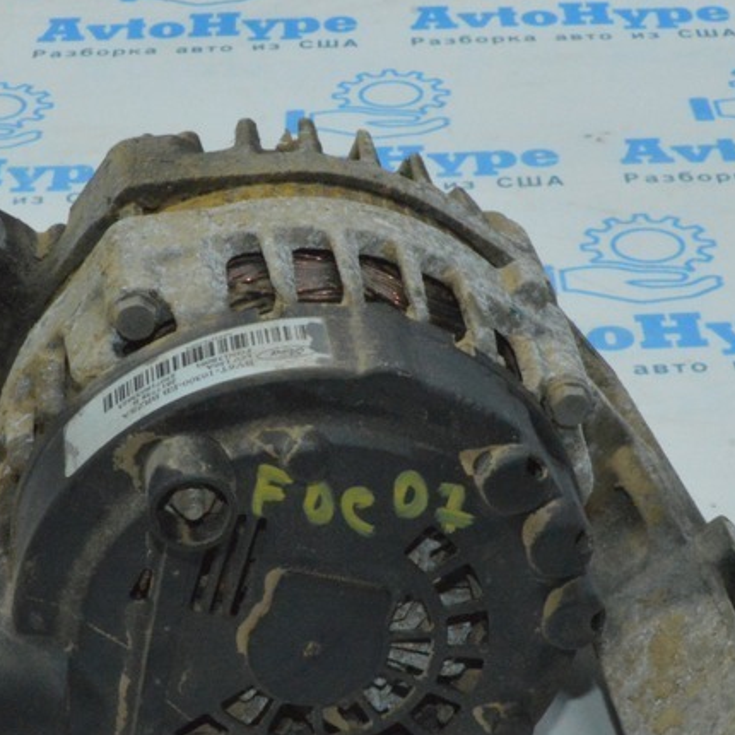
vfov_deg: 19.0
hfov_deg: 19.1
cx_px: 318
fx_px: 2186
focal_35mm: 91
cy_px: 514
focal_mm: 30
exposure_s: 1/30
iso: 5000
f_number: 29
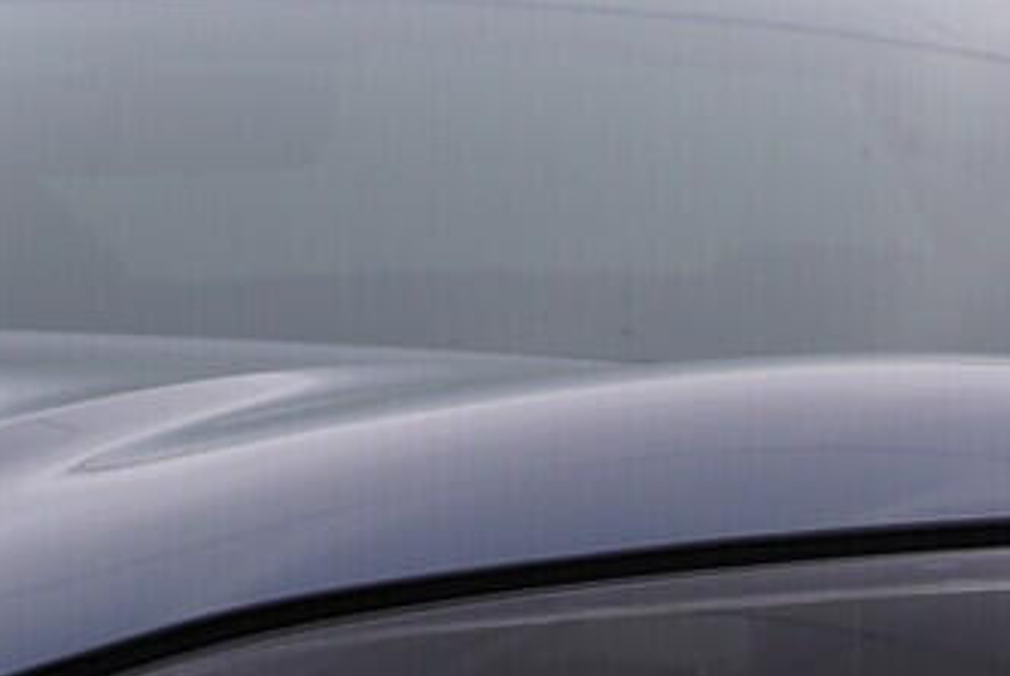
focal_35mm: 156
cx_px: 1643
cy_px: 1431
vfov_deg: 8.3
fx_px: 4380
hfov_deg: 12.3
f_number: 5
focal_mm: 24
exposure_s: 1/125
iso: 125
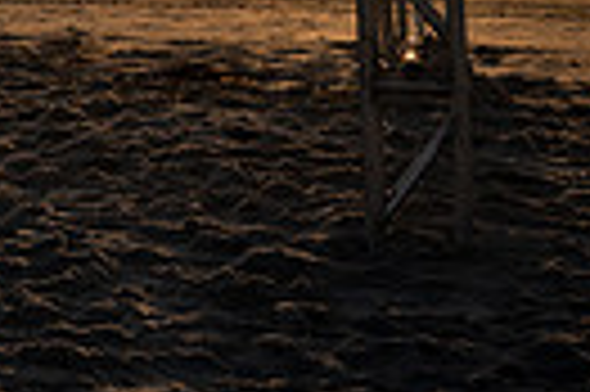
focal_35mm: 145
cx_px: -396
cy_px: -466
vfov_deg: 8.8
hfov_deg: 13.1
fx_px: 2373
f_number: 2.8
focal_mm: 30
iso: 360
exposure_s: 1/4000
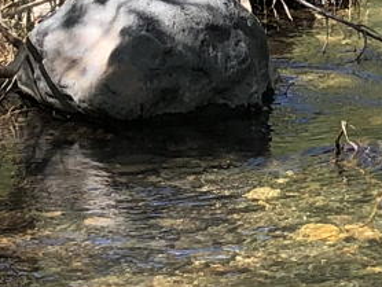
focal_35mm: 203
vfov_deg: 7.2
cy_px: -177
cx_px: 704
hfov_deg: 9.3
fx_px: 2242
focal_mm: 3.99
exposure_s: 1/592
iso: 20
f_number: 1.8
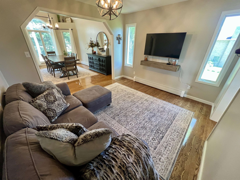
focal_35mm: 13
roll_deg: -1.5
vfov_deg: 89.9
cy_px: 90
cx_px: 120
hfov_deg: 106.2
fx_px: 90
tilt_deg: -27.2
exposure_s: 1/60
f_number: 1.8
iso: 250
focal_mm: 1.57
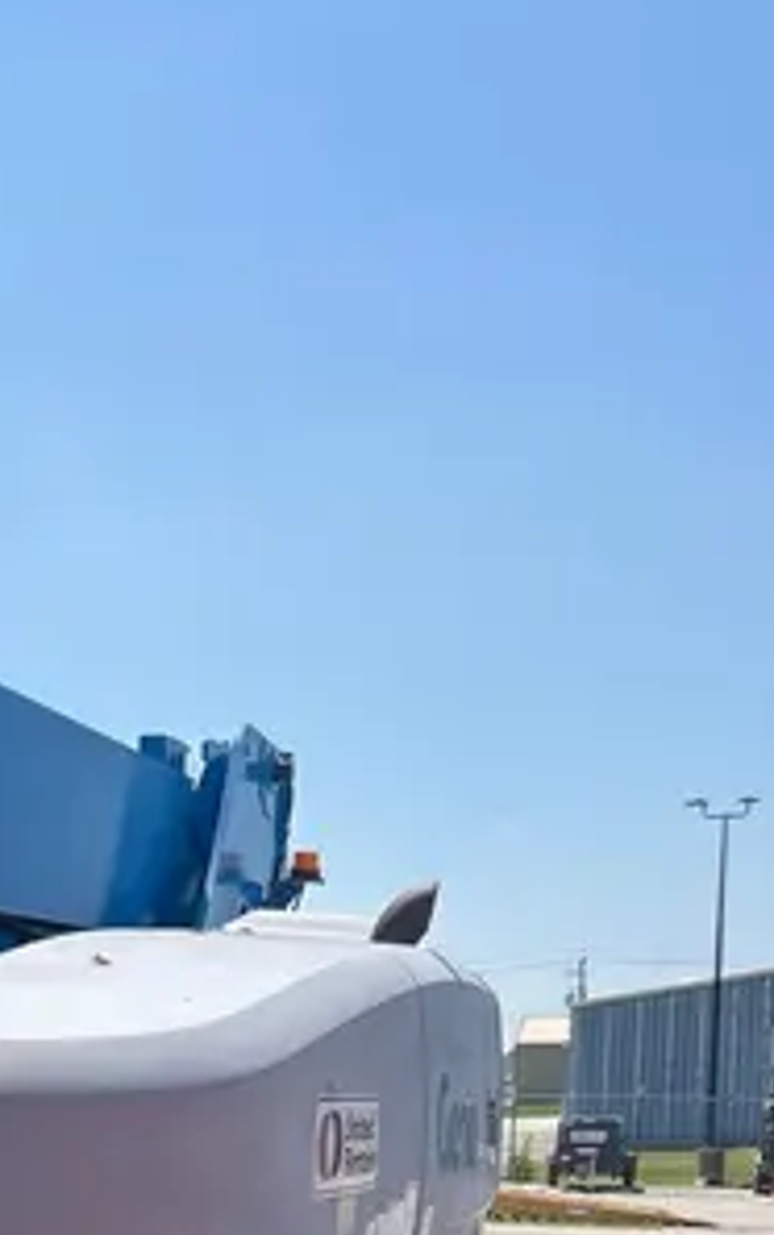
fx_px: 2292
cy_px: 1349
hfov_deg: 18.3
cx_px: -125
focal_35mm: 68
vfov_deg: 27.6
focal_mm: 5.7
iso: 50
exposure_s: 1/4115
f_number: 1.5
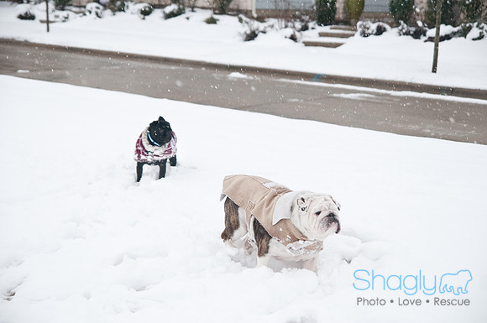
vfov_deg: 18.1
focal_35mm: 75
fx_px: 1013
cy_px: 162
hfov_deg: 27.0
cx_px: 244
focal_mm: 50
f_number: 3.2
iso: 400
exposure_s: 1/250
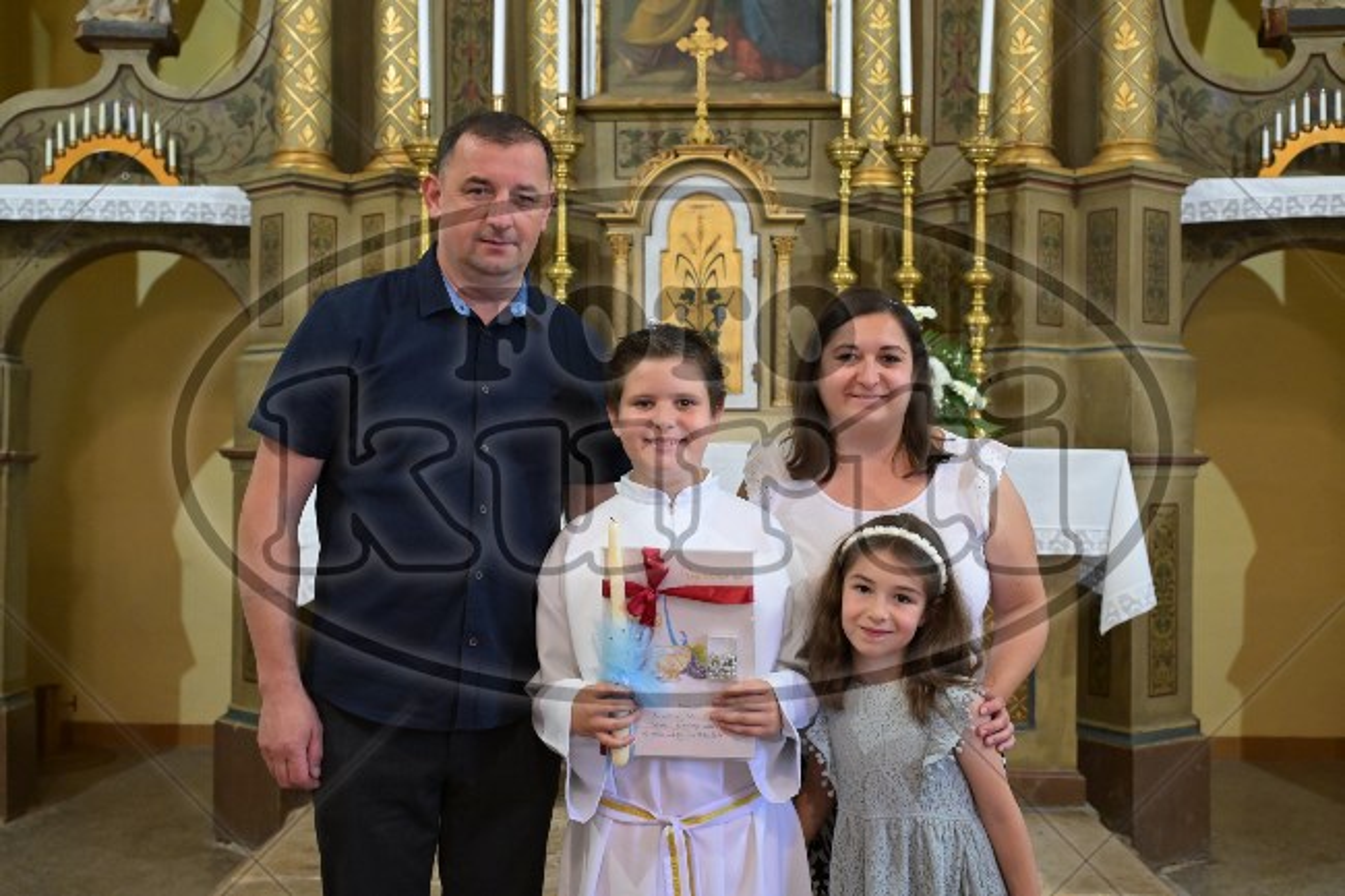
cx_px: 672
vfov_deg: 34.2
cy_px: 448
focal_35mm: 39
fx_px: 1457
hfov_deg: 49.6
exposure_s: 1/125
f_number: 5
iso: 5000
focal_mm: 39
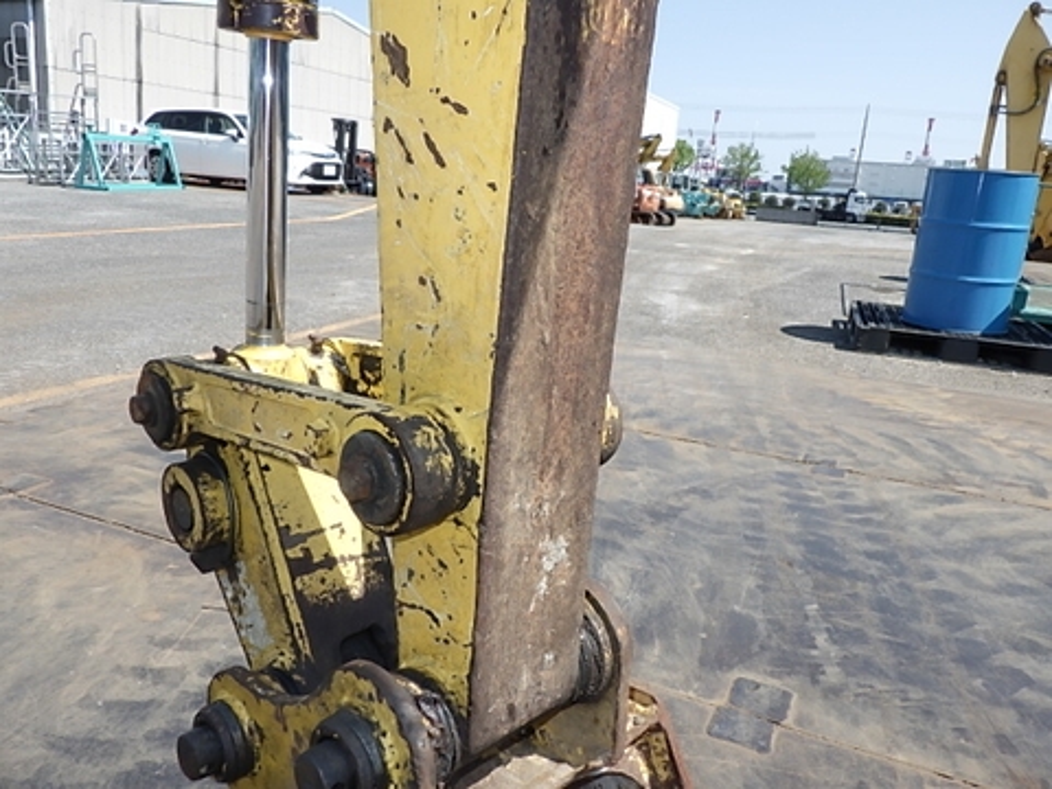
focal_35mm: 28
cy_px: 394
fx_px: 851
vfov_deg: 49.7
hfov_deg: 63.4
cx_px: 526
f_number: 4.2
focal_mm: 5
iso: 125
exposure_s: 1/640
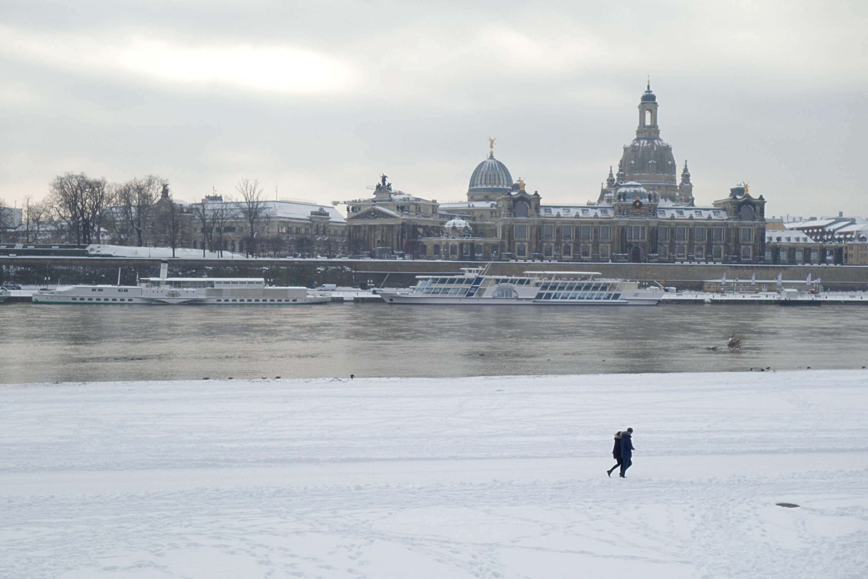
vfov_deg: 29.9
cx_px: 434
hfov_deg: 43.6
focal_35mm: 45
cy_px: 290
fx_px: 1085
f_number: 6.3
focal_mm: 16.78
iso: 125
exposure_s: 1/800
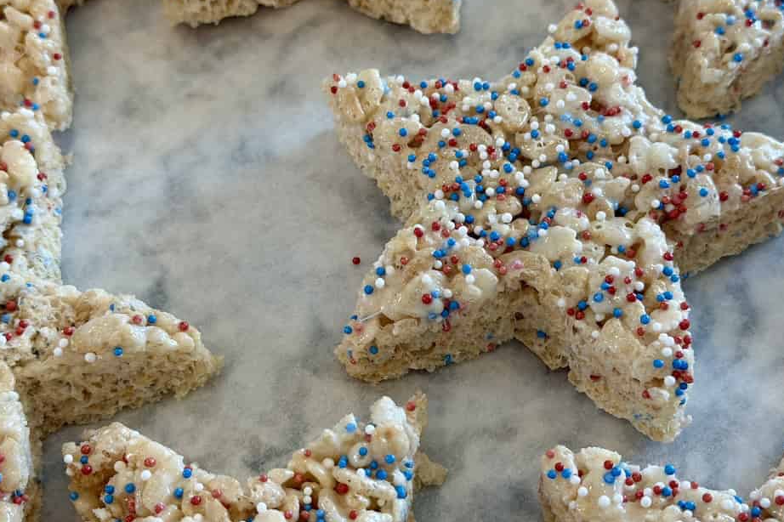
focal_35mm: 65
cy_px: 293
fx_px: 1415
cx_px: 395
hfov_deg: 31.0
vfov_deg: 20.9
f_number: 1.8
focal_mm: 6.8
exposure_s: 1/120
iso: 80
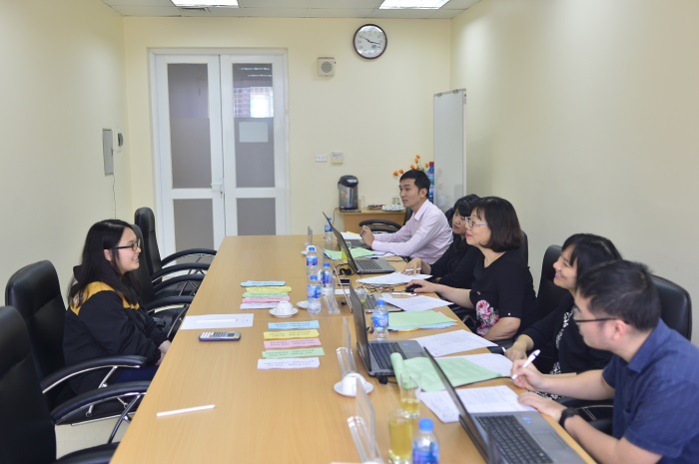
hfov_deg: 54.5
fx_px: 679
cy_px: 232
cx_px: 350
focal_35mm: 35
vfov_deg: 37.8
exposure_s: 1/100
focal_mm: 35
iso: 400
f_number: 4
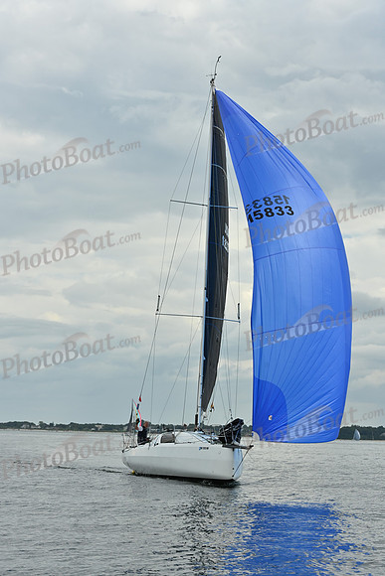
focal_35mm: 80
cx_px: 192
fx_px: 1282
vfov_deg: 25.4
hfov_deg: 17.1
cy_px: 288
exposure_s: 1/800
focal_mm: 80
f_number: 8
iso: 250
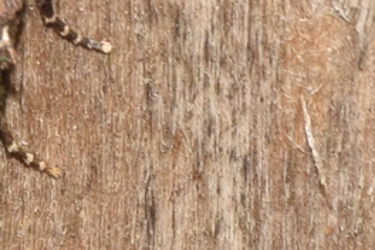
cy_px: 142
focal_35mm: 764
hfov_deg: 2.7
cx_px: -286
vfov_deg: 1.8
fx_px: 7958
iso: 100
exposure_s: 1/60
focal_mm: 140
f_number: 13
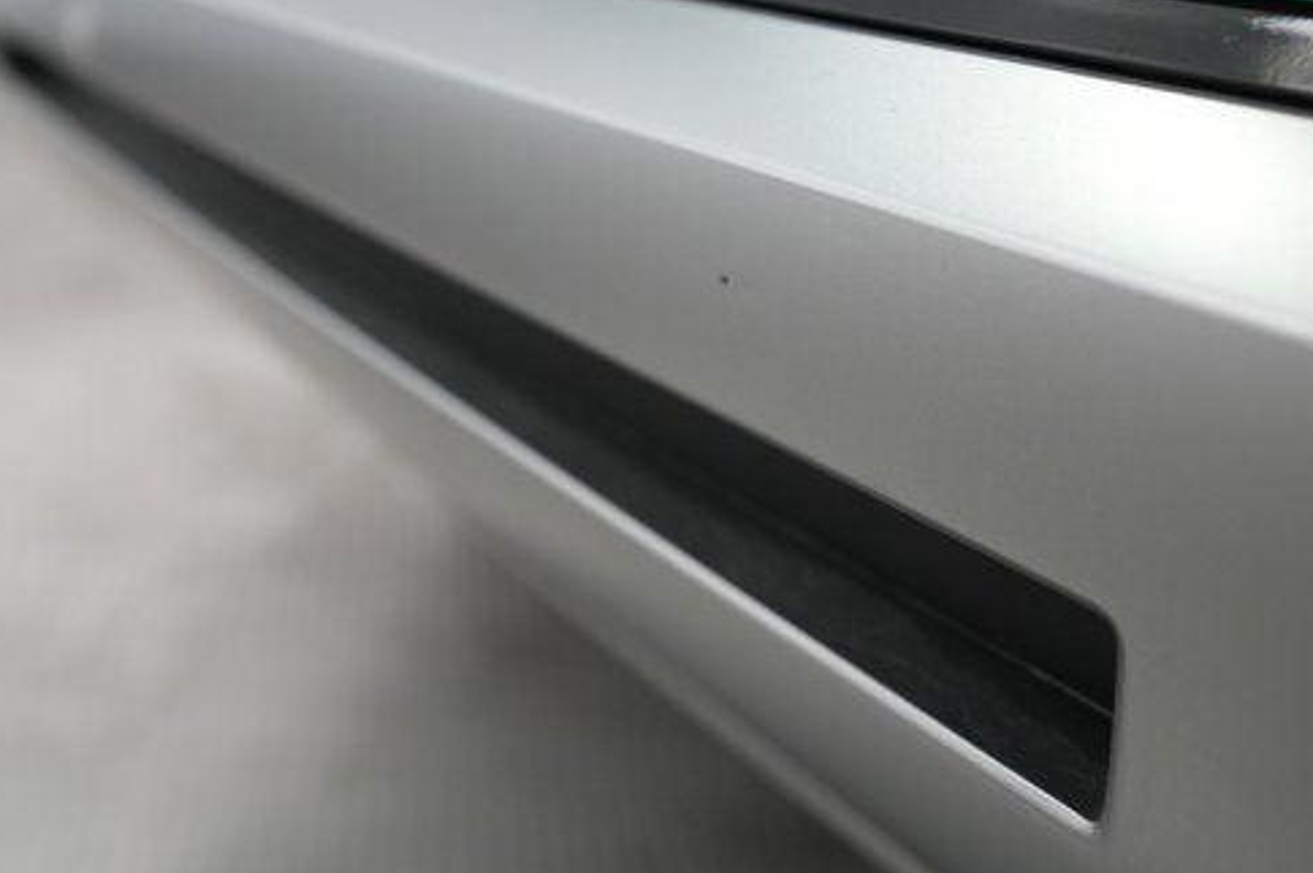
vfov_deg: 35.6
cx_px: 505
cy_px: 306
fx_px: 1349
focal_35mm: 37
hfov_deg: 51.5
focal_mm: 28
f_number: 4.5
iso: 2000
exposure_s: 1/100
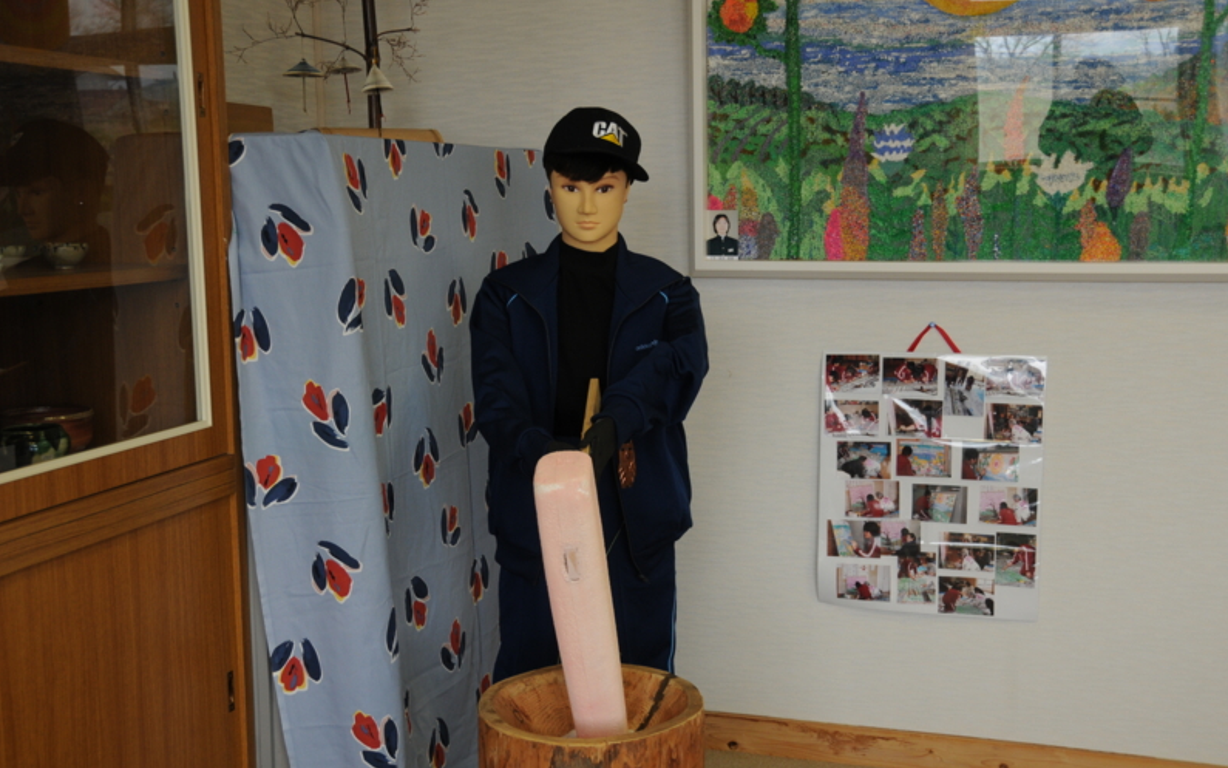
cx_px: 615
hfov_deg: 46.2
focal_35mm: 43
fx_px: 1439
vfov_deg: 29.9
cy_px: 378
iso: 400
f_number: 4
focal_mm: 28
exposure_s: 1/125
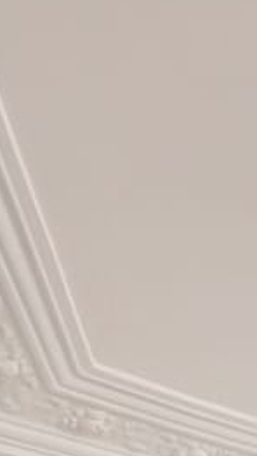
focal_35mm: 77
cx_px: 160
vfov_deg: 27.0
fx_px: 933
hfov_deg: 15.7
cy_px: 366
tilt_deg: +34.5
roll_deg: +6.1
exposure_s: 1/33
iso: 32
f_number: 2.2
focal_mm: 4.15
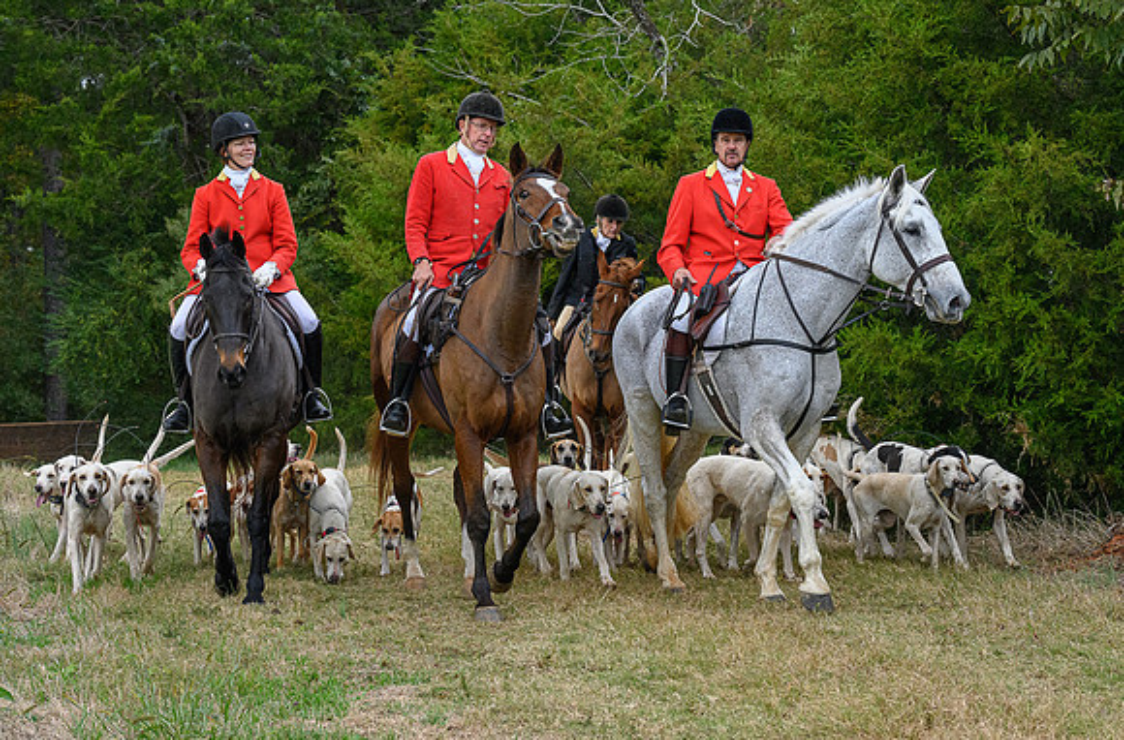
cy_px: 410
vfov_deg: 14.7
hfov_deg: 22.1
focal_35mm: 92
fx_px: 2870
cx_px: 630
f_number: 5.6
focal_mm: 82
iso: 2000
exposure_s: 1/250
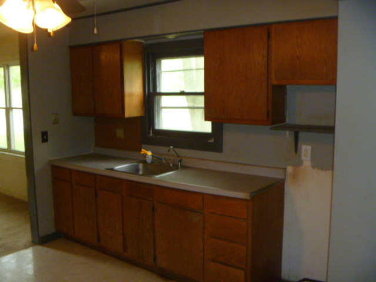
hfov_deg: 52.6
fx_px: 380
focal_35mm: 35
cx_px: 188
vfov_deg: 40.7
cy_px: 141
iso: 400
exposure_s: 1/30
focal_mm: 6.3
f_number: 3.5
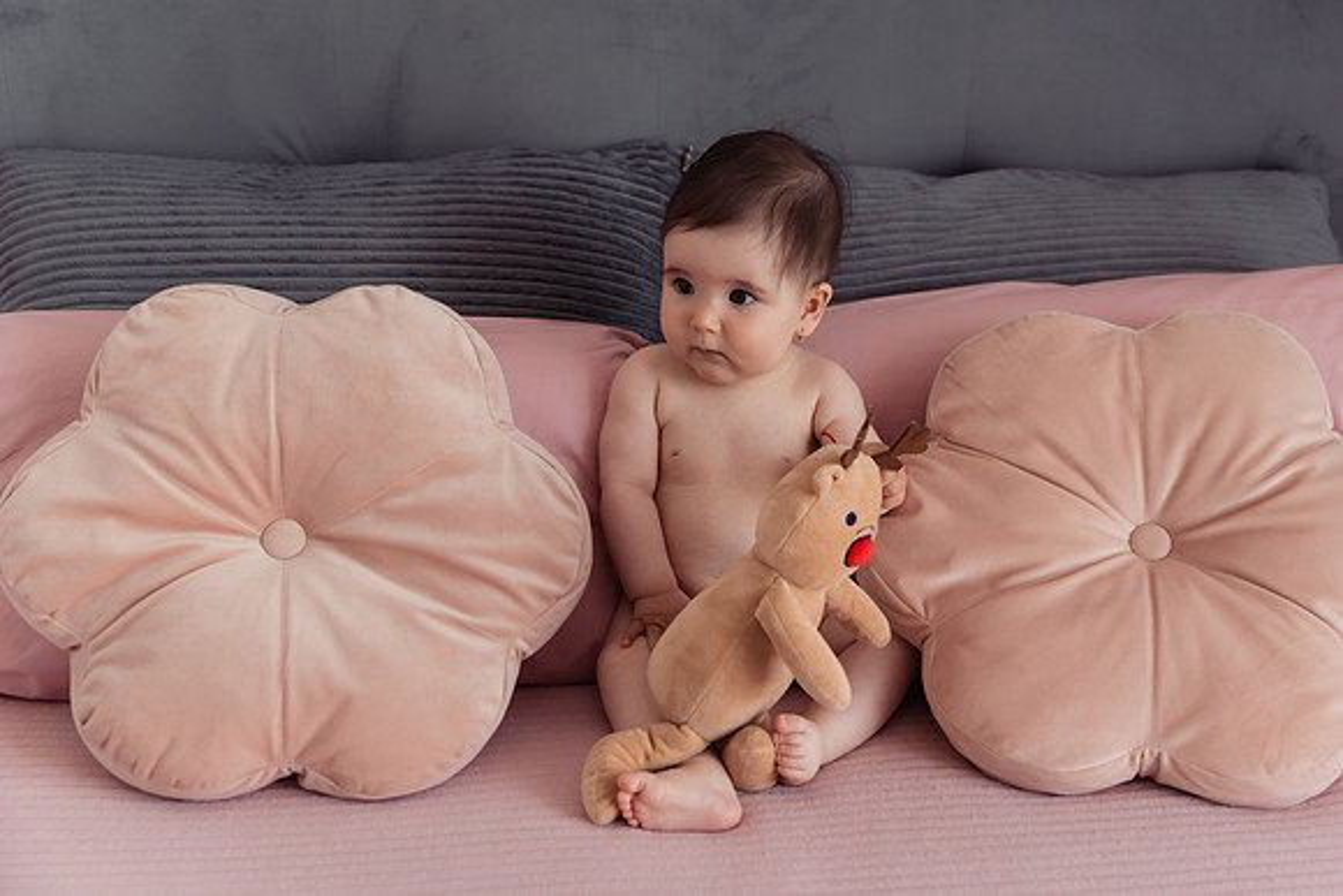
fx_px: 1717
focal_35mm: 46
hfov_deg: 42.7
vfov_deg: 29.2
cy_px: 405
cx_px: 736
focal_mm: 42
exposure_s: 1/250
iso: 800
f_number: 3.2
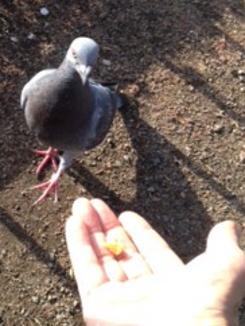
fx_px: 612
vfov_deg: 29.5
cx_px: 75
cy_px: 101
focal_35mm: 65
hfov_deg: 22.5
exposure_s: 1/255
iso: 64
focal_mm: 4.28
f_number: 2.4
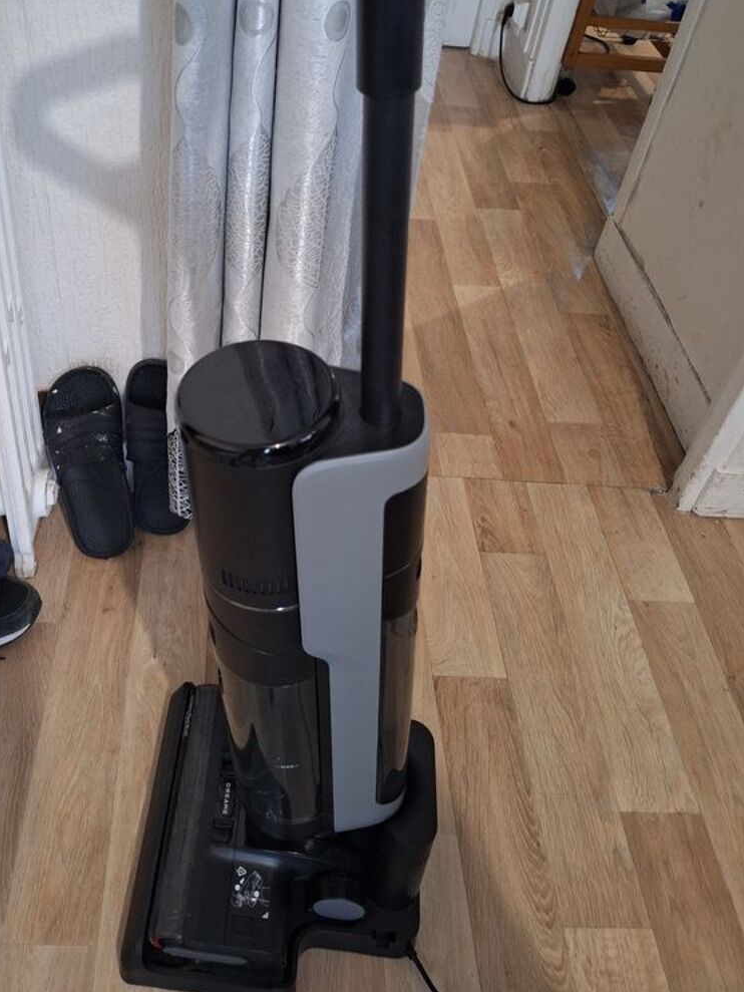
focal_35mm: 31
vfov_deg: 57.5
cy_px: 362
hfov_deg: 45.0
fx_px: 888
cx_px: 268
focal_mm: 5.54
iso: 400
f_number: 1.8
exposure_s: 1/25
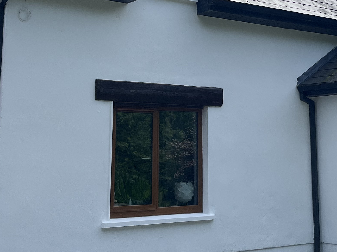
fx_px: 652
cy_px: 43
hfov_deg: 28.9
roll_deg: -0.1
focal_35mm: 67
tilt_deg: +9.9
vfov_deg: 21.6
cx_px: 208
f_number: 1.6
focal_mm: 5.1
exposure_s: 1/3745
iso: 50
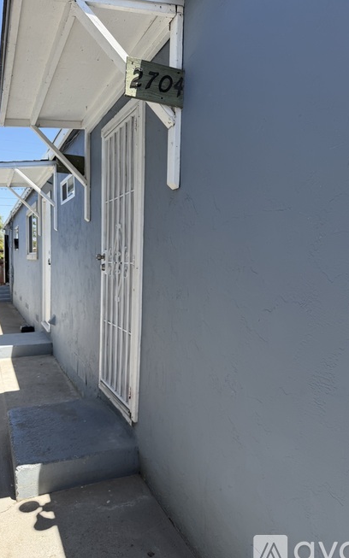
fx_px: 396
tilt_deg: -4.1
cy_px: 284
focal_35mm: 26
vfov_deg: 70.4
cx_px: 178
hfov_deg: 47.6
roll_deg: -1.3
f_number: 1.78
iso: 100
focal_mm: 6.76
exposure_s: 1/1689
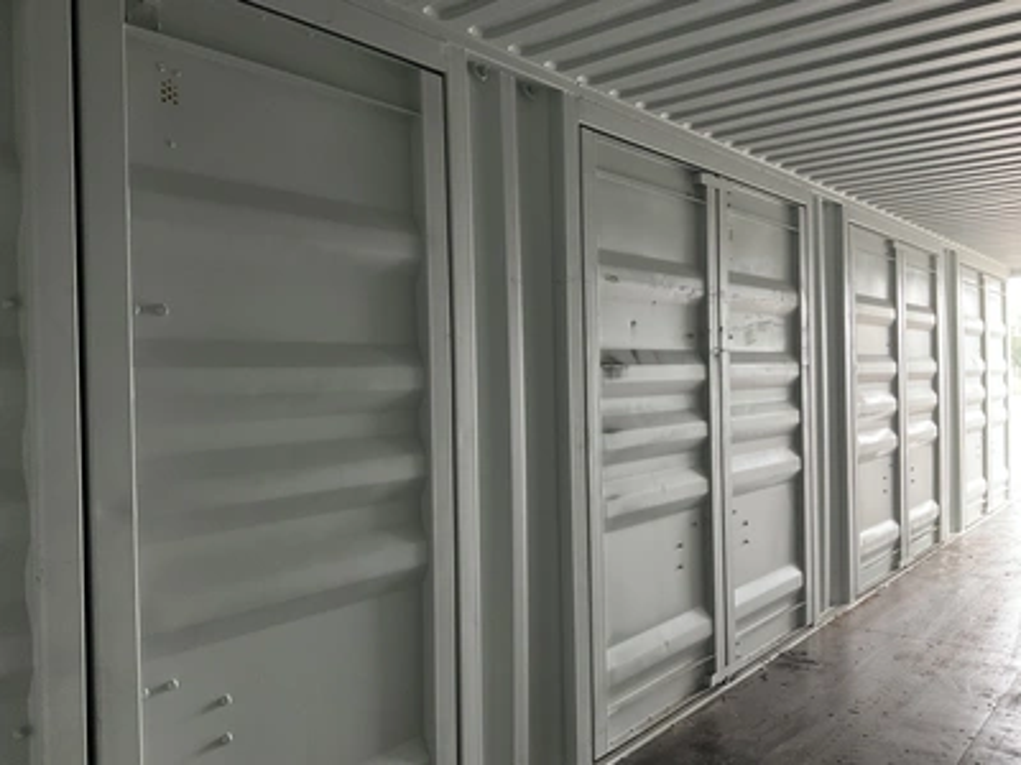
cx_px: 510
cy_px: 382
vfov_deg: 48.2
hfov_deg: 61.7
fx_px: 855
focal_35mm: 29
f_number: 1.8
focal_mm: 3
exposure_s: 1/45
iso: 320
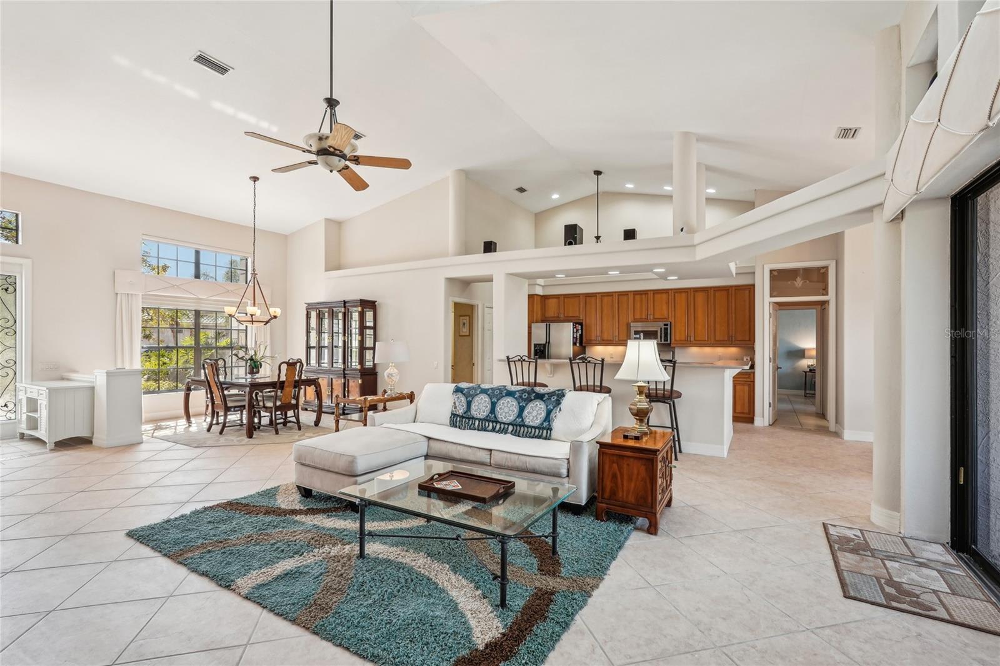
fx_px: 444
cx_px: 500
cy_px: 333
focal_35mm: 16
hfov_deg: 96.7
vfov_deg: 73.7
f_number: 8
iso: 400
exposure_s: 1/25
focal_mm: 16
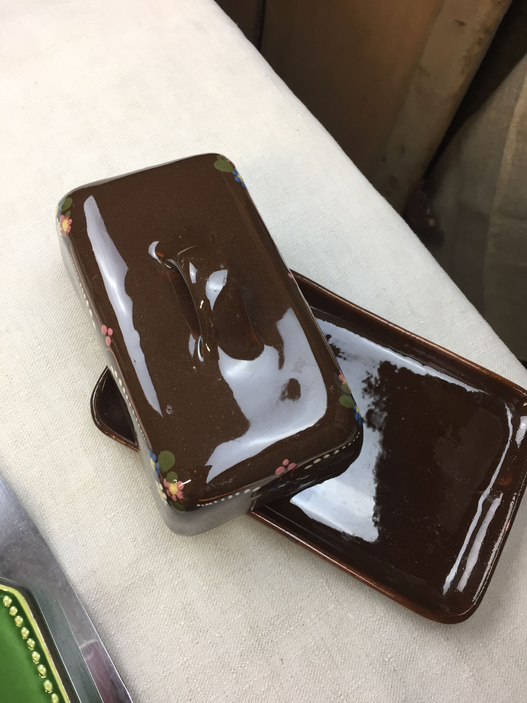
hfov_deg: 48.2
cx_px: 264
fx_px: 589
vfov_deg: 61.7
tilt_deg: -65.4
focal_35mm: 29
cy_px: 352
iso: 32
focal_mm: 4.15
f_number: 2.2
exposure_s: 1/33
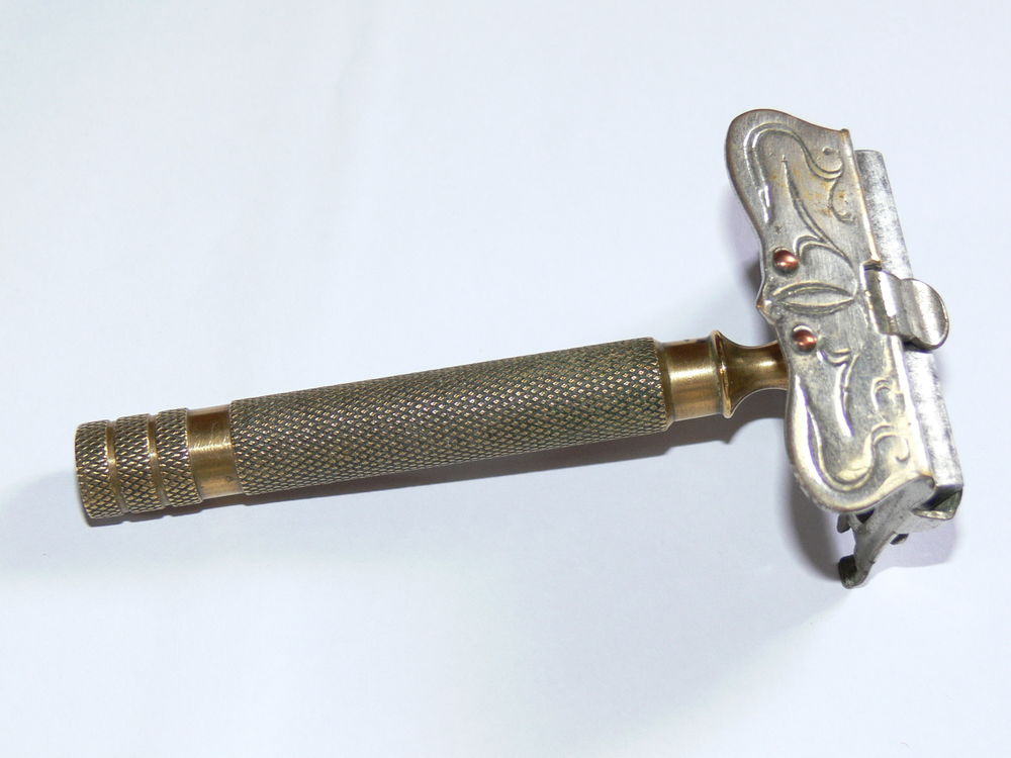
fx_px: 2366
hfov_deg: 24.1
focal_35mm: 81
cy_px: 379
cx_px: 506
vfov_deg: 18.2
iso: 100
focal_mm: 13.9
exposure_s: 1/30
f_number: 3.2
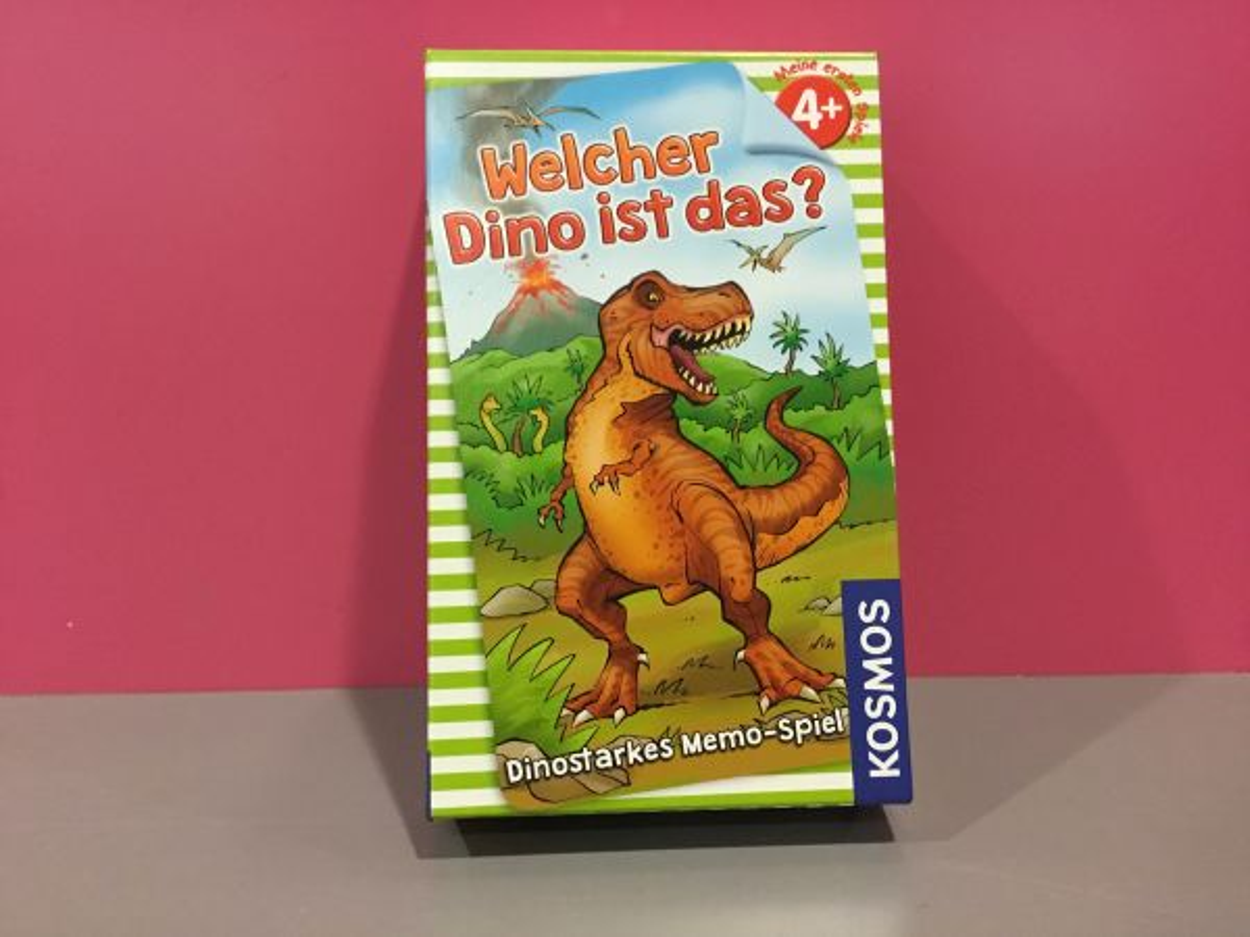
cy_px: 468
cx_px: 625
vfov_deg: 45.4
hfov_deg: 58.4
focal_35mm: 31
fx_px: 1119
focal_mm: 3.3
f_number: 2.4
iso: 200
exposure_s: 1/20
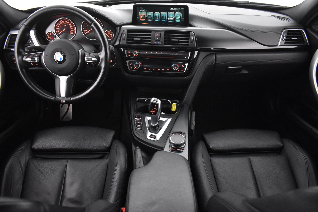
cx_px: 159
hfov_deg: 67.4
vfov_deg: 47.9
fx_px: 238
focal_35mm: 27
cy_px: 106
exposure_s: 1/20
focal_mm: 18
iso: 3200
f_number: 3.5
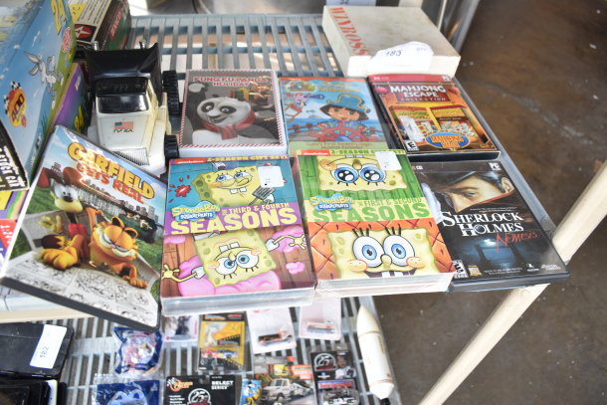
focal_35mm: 27
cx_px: 304
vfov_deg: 48.0
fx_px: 455
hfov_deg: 67.4
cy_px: 202
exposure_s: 1/50
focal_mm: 18
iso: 200
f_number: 3.5
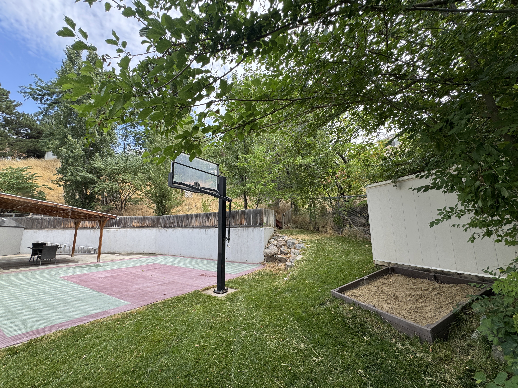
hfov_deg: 102.1
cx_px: 259
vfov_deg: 85.7
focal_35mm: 14
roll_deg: +0.1
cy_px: 194
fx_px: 209
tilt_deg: +9.2
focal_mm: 2.22
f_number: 2.2
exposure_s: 1/278
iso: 40
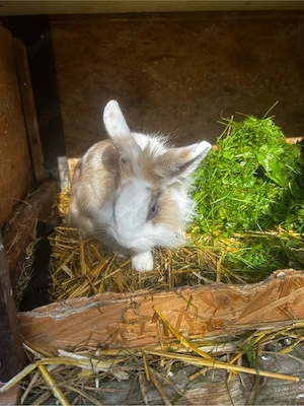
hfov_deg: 53.1
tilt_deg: -19.7
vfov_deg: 67.3
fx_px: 304
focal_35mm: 26
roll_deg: +3.6
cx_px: 152
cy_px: 203
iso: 50
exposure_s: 1/1326
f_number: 1.5
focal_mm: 5.7
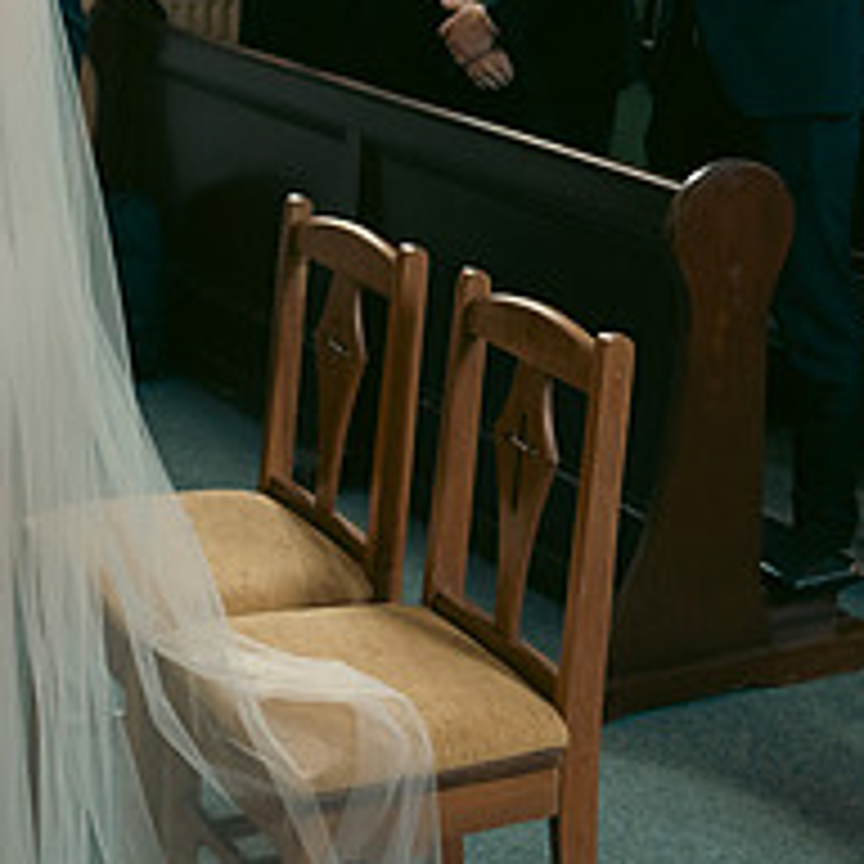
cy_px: 61
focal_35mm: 82
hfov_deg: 20.8
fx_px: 2316
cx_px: 140
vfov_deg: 20.6
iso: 1600
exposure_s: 1/200
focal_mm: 32
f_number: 3.5
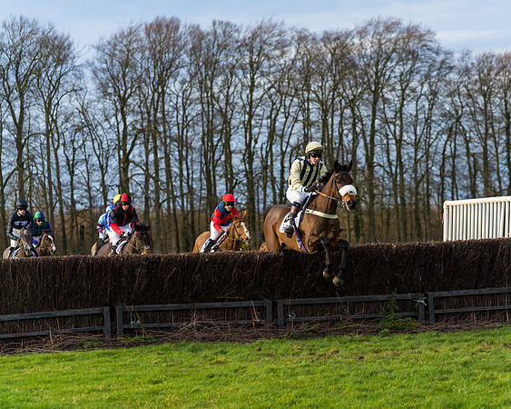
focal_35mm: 130
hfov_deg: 14.9
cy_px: 204
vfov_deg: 11.9
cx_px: 307
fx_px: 1958
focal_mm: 115
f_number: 4
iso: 400
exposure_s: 1/1000
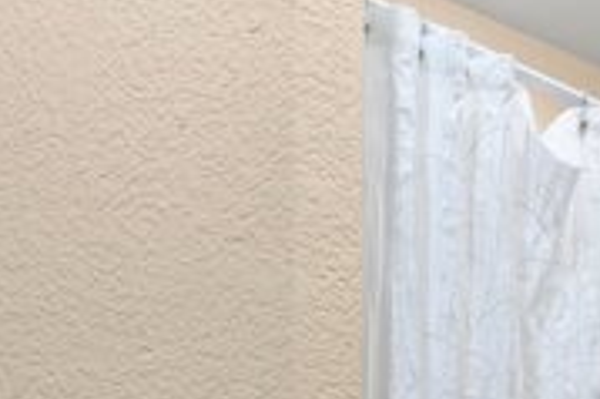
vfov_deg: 26.3
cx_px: 308
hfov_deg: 45.5
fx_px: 716
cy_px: 525
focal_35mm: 43
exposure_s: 1/8
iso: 100
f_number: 6.3
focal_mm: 12
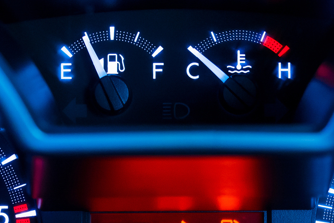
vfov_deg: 12.7
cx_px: 172
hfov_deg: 19.1
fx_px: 993
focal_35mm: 107
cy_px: 215
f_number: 4
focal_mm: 35
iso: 1250
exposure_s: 1/25
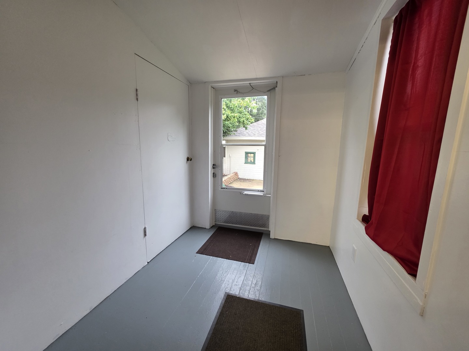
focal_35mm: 13
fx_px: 176
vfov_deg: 89.9
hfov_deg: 106.2
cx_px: 234
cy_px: 176
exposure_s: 1/60
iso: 200
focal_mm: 2.2
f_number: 1.9
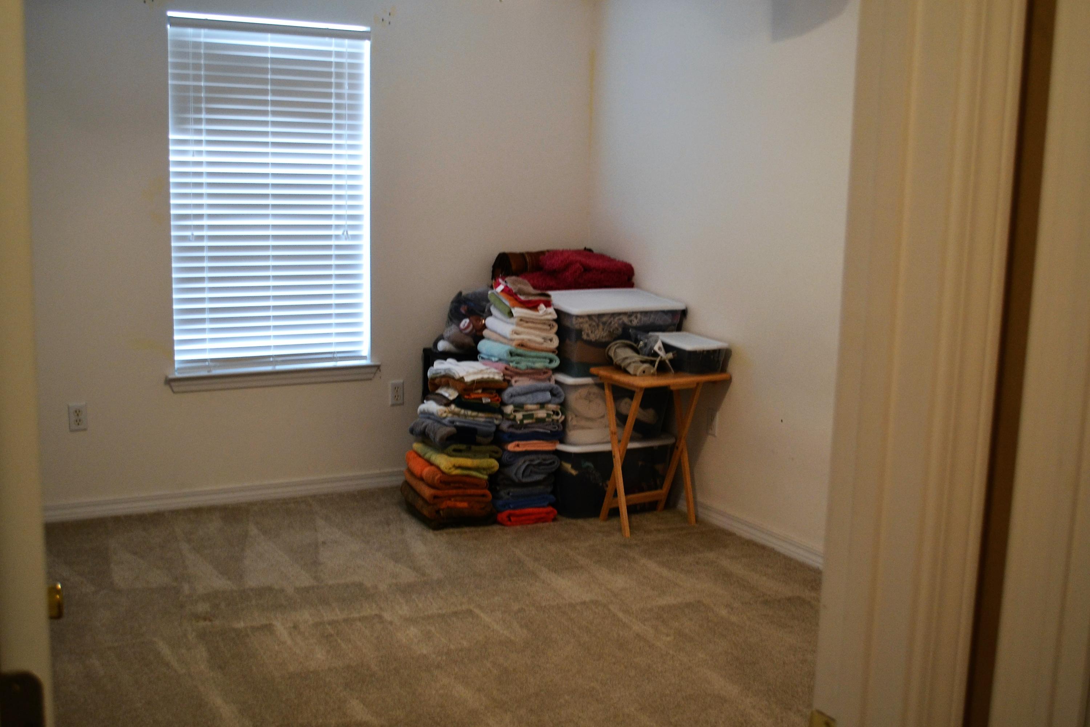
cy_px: 364
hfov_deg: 49.6
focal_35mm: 39
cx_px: 545
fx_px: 1181
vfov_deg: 34.2
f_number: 4.2
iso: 800
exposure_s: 1/60
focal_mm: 26
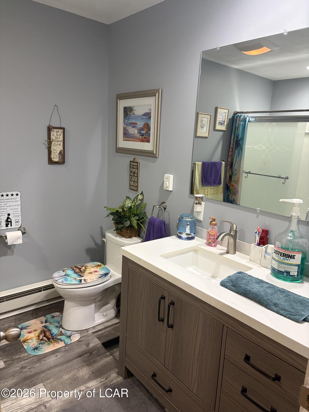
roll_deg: -3.0
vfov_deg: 67.3
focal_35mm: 26
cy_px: 206
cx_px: 154
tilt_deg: -12.1
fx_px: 309
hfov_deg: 53.1
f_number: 1.6
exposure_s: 1/60
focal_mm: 5.96
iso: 250
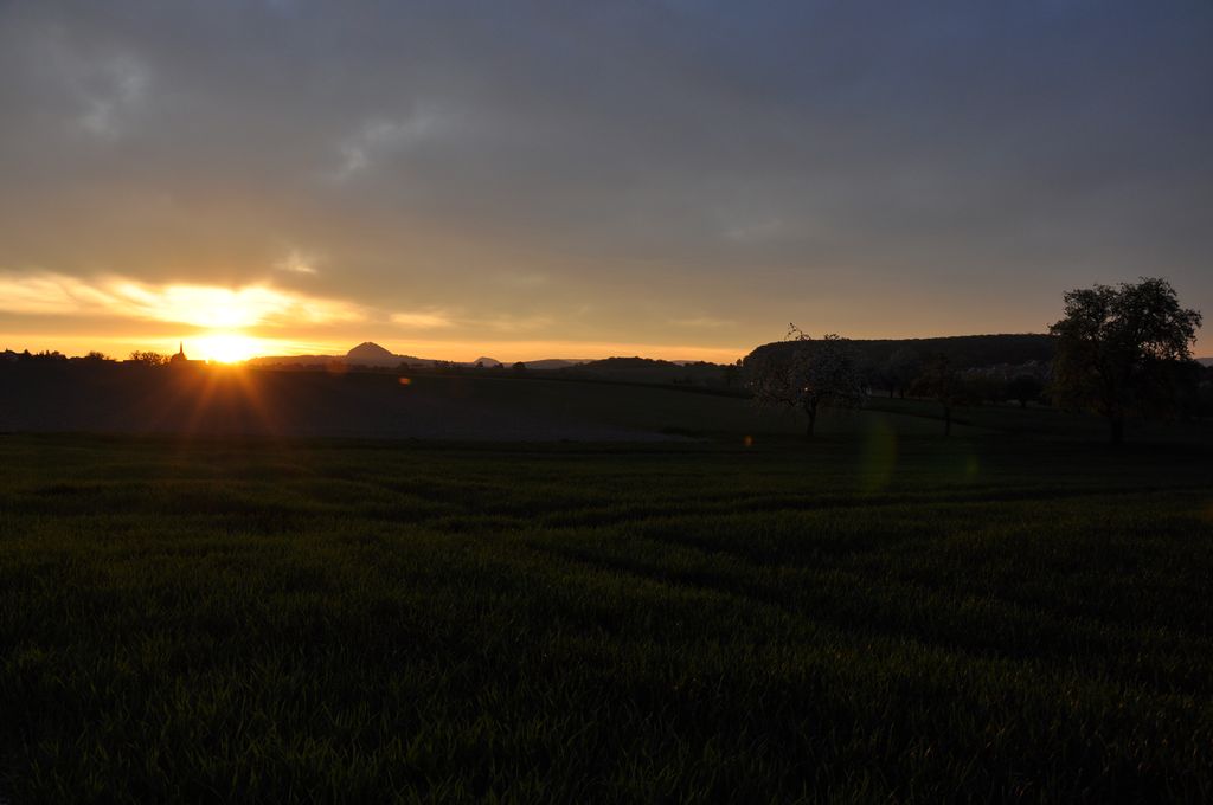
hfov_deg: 53.2
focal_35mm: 36
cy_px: 402
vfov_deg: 36.8
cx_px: 606
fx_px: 1211
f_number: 8
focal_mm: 24
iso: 200
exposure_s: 1/250
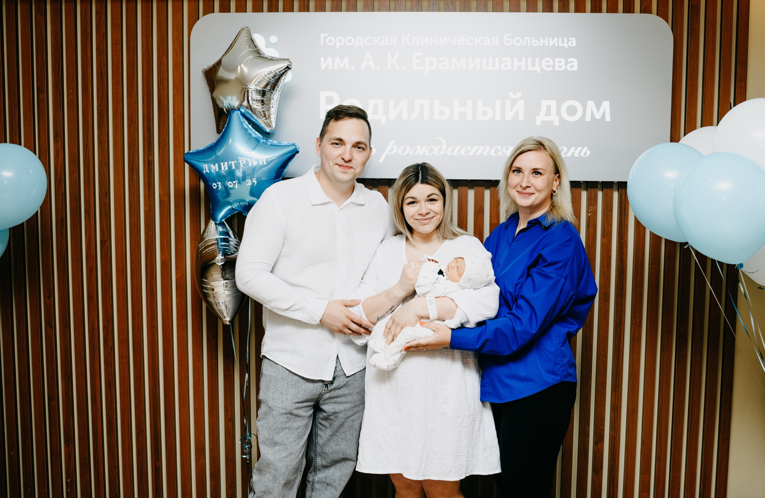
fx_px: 767
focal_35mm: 36
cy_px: 235
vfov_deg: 35.9
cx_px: 395
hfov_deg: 53.0
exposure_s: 1/160
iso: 200
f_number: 4
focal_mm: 35
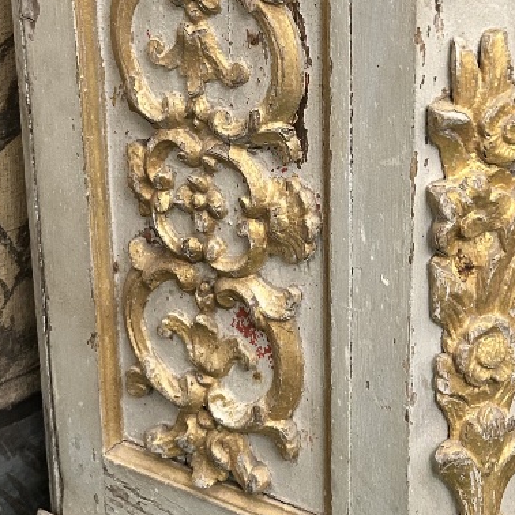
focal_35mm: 73
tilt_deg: -17.6
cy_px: 97
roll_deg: -1.1
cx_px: 402
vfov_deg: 23.3
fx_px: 1229
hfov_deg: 23.4
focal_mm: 5.7
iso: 320
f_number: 1.5
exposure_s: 1/50
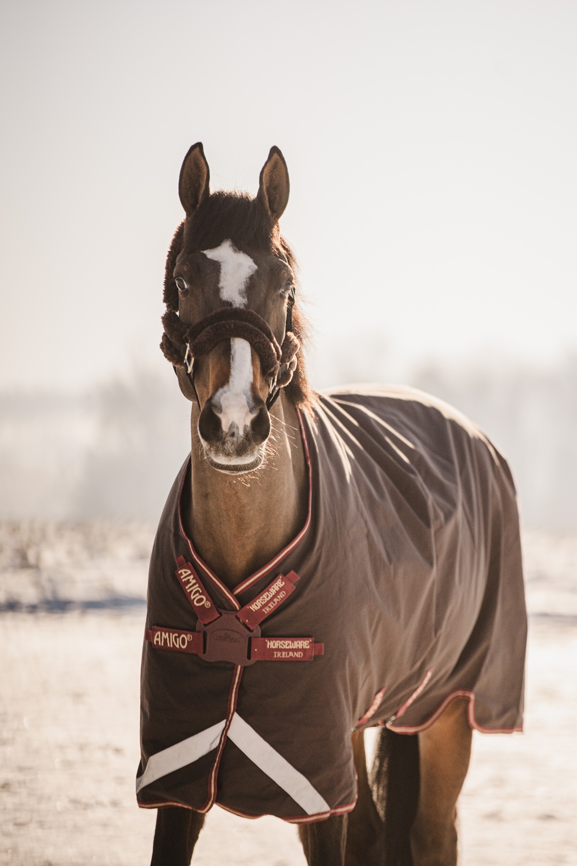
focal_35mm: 200
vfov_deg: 10.3
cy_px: 433
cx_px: 288
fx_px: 4808
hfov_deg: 6.9
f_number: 2.8
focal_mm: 200
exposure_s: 1/6400
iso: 400
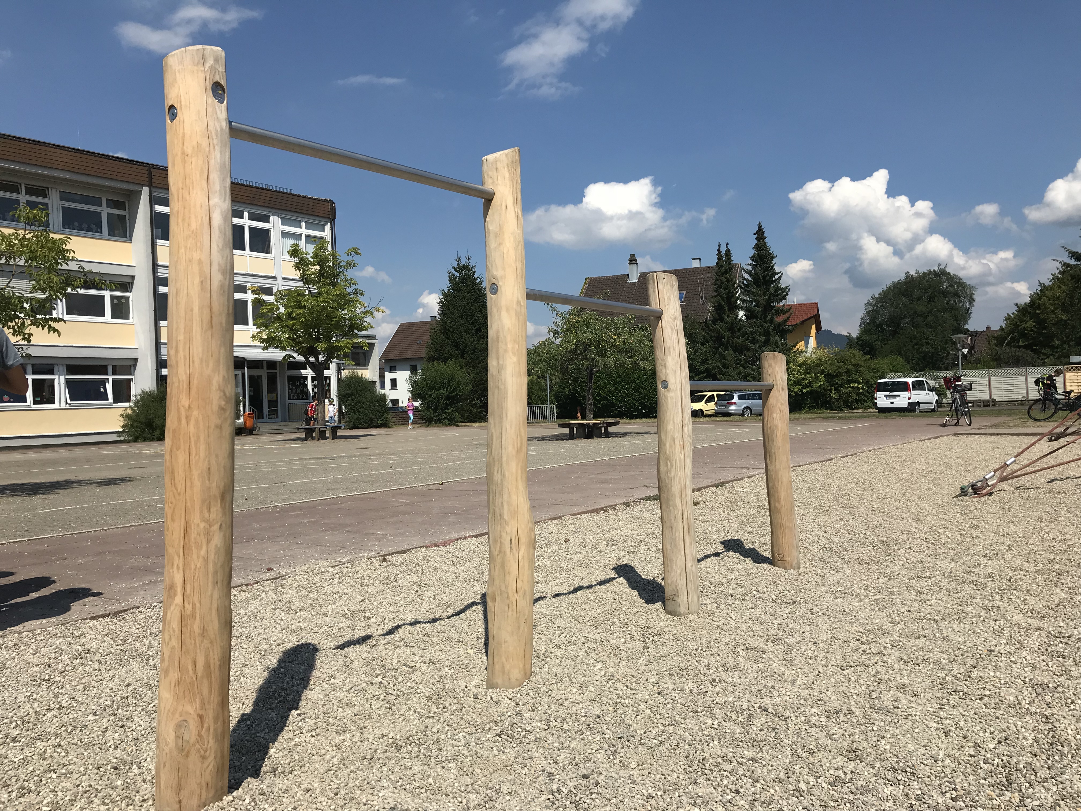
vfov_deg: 49.7
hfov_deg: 63.4
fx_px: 874
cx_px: 540
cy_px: 406
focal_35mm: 28
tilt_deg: +1.2
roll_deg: +2.2
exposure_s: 1/4367
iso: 20
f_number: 1.8
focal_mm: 3.99
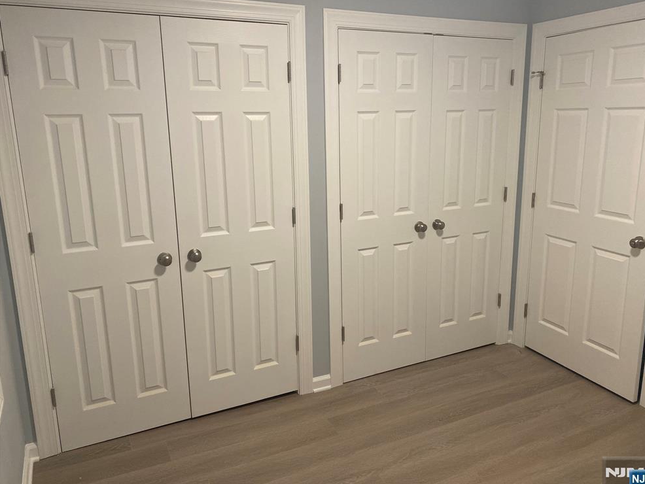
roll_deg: +0.9
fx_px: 503
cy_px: 237
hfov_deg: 65.3
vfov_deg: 51.4
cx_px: 334
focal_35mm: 27
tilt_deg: -12.8
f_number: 1.8
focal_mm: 4.25
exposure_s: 1/60
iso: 200
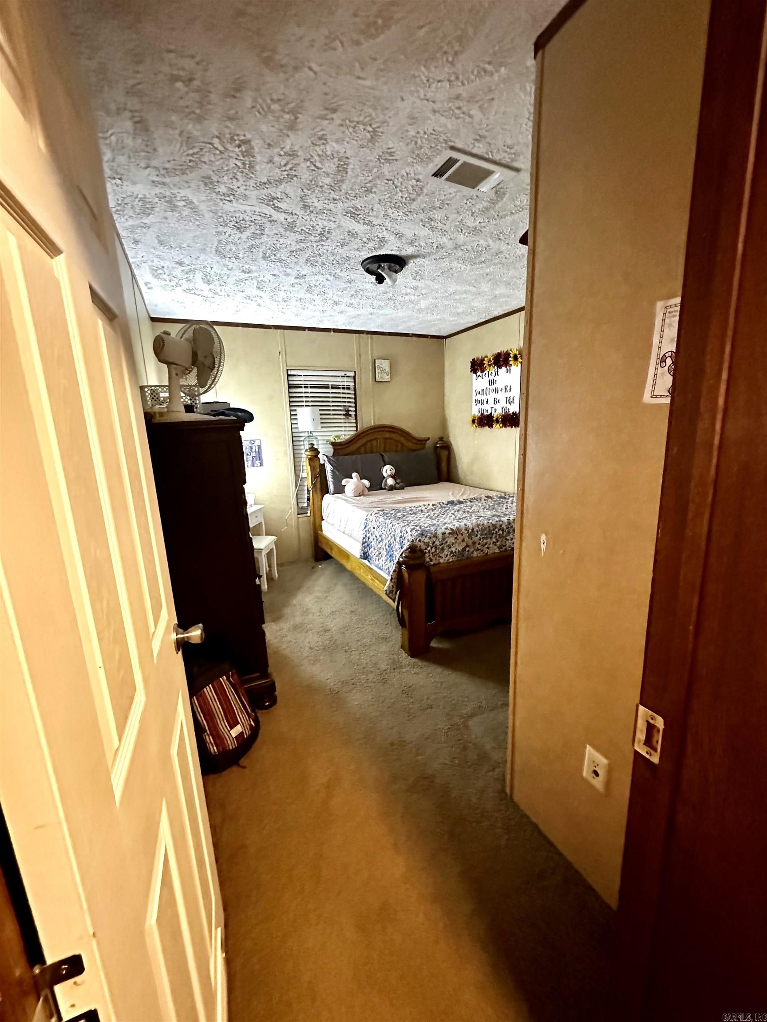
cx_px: 384
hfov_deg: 85.7
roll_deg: +2.2
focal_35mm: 14
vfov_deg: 102.1
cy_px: 511
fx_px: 414
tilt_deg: -10.6
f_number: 2.2
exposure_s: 1/60
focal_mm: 2.22
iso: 1250
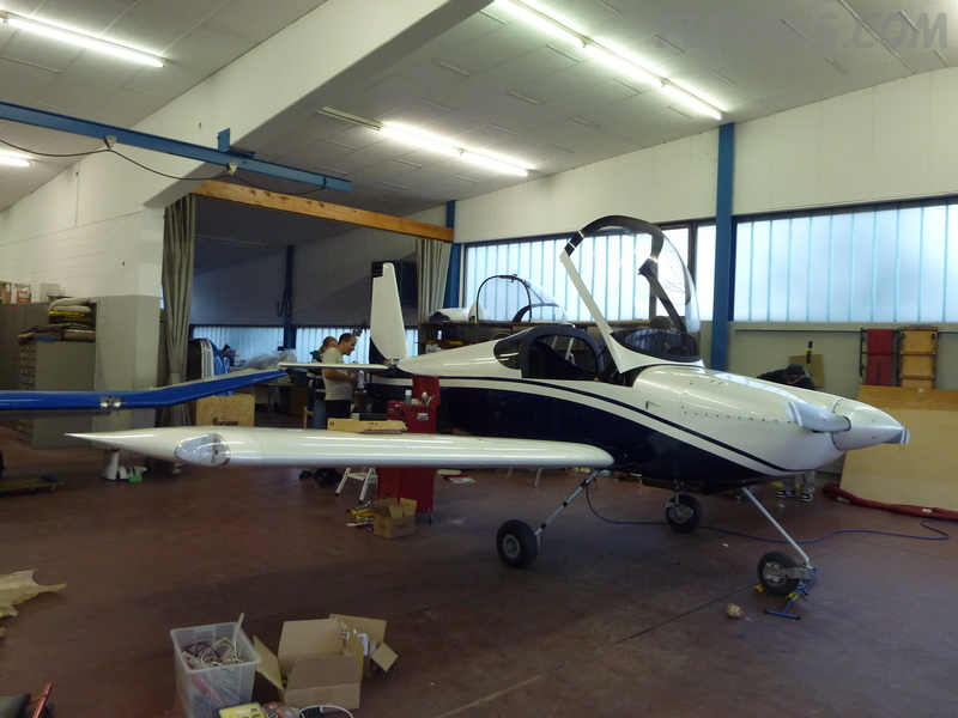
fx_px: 747
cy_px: 359
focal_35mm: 27
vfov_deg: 51.4
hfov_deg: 65.3
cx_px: 479
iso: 200
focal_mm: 4.4
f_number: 3.3
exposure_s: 1/30
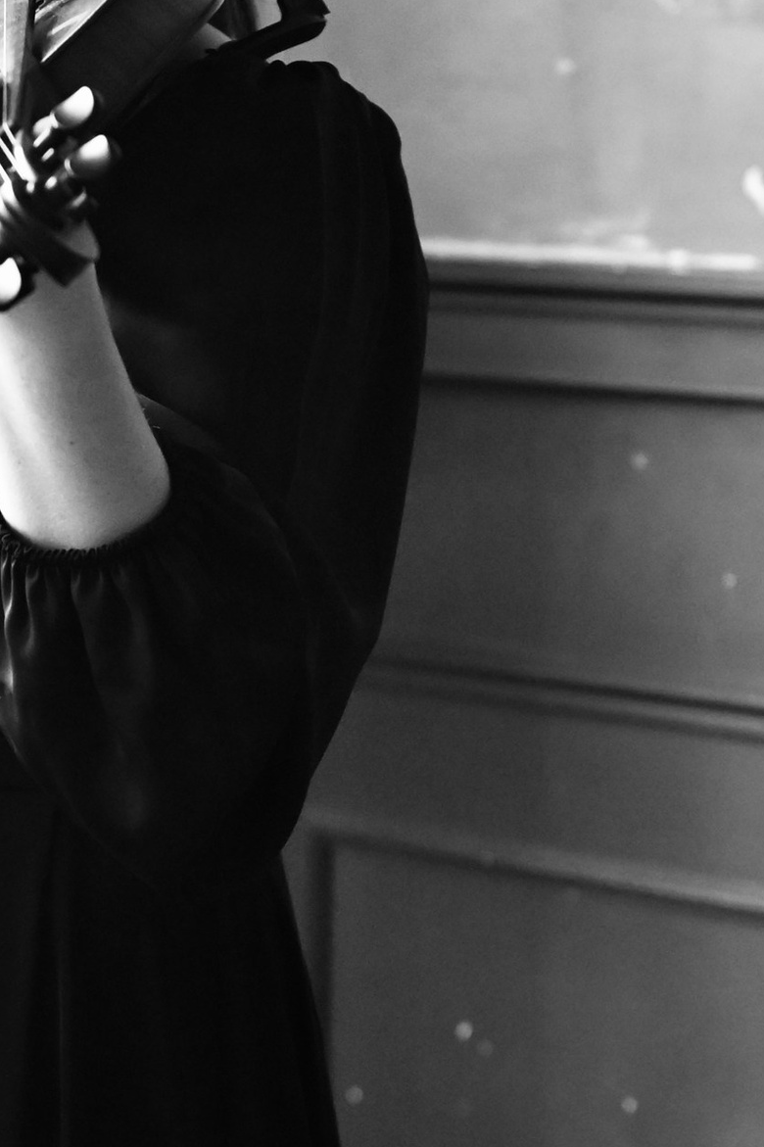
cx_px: 261
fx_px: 5223
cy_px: 613
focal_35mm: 164
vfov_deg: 12.5
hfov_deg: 8.4
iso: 3200
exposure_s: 1/320
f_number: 2.5
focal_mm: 50
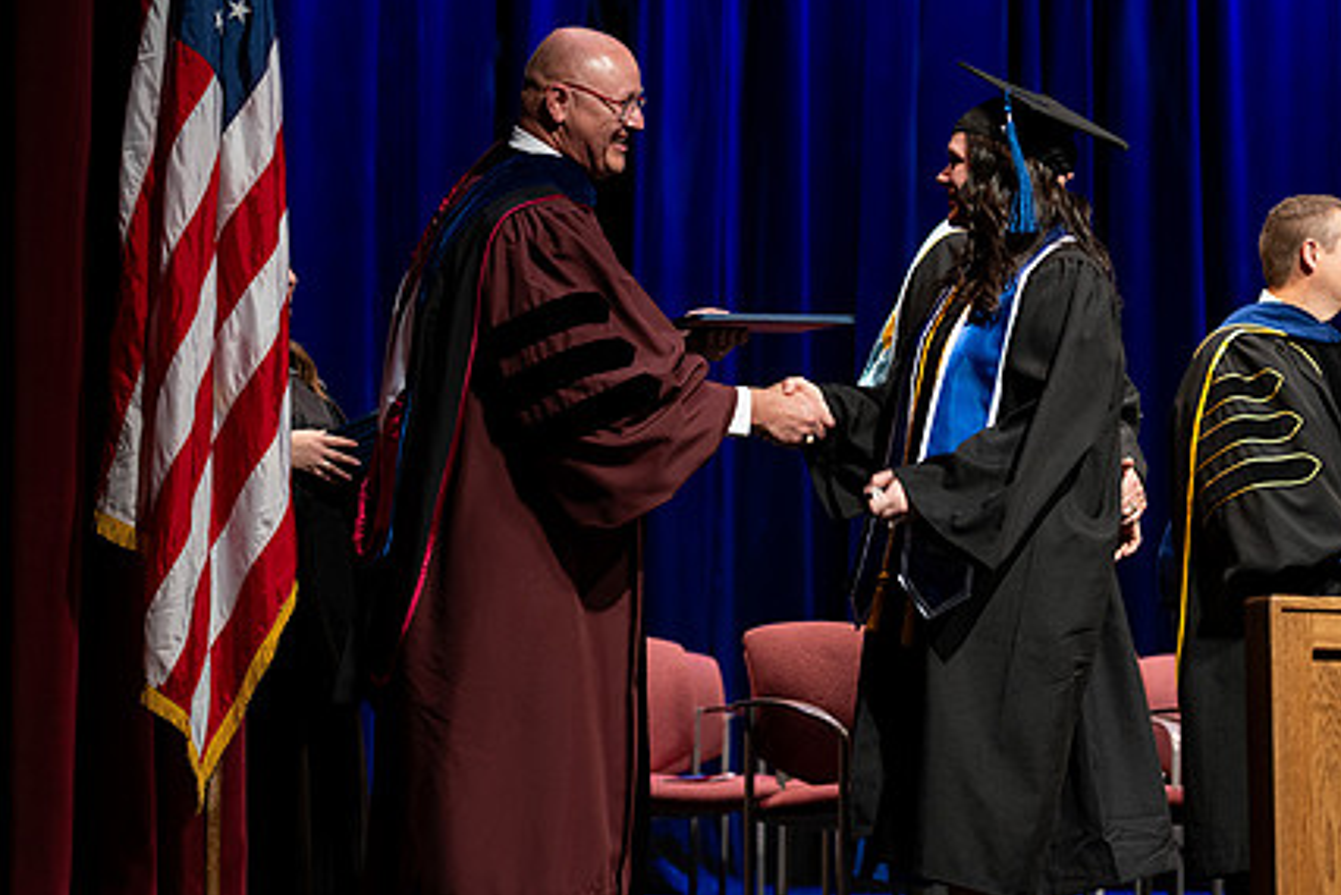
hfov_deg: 21.4
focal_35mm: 95
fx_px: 3540
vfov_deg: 14.4
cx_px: 804
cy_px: 523
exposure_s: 1/200
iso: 500
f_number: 2.8
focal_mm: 70
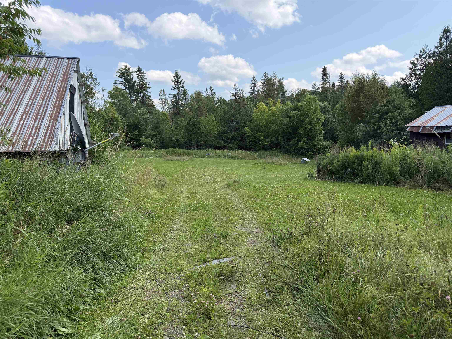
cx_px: 226
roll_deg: +2.0
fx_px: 313
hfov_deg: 71.6
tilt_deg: -4.5
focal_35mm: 24
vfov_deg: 56.8
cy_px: 170
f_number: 1.78
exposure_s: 1/2703
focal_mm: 6.76
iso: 100
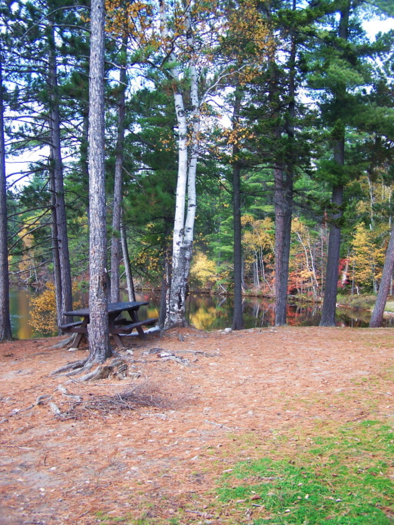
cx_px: 197
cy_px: 262
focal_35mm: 38
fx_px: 577
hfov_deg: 37.7
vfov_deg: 49.0
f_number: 2.8
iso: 80
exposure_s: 1/200
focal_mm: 6.3
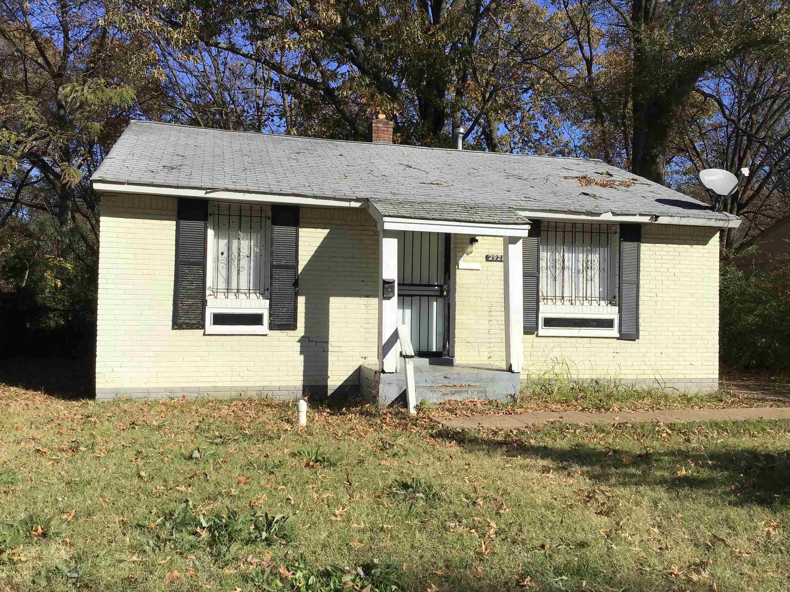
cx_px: 395
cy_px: 296
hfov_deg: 58.4
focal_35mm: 31
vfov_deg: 45.4
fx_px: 707
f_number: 2.4
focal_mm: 3.3
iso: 25
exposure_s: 1/2146
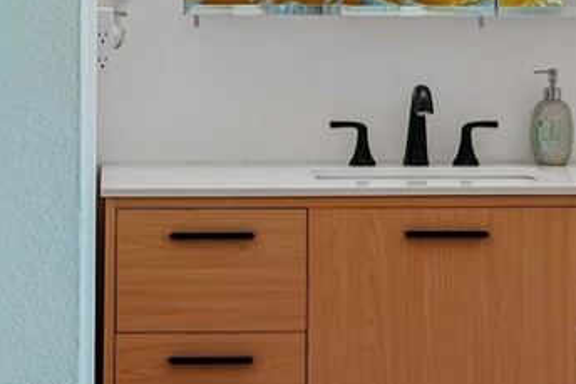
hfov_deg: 13.8
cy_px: -12
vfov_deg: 9.1
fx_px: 2383
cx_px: 320
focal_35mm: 149
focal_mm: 50
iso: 400
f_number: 9
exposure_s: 1/50
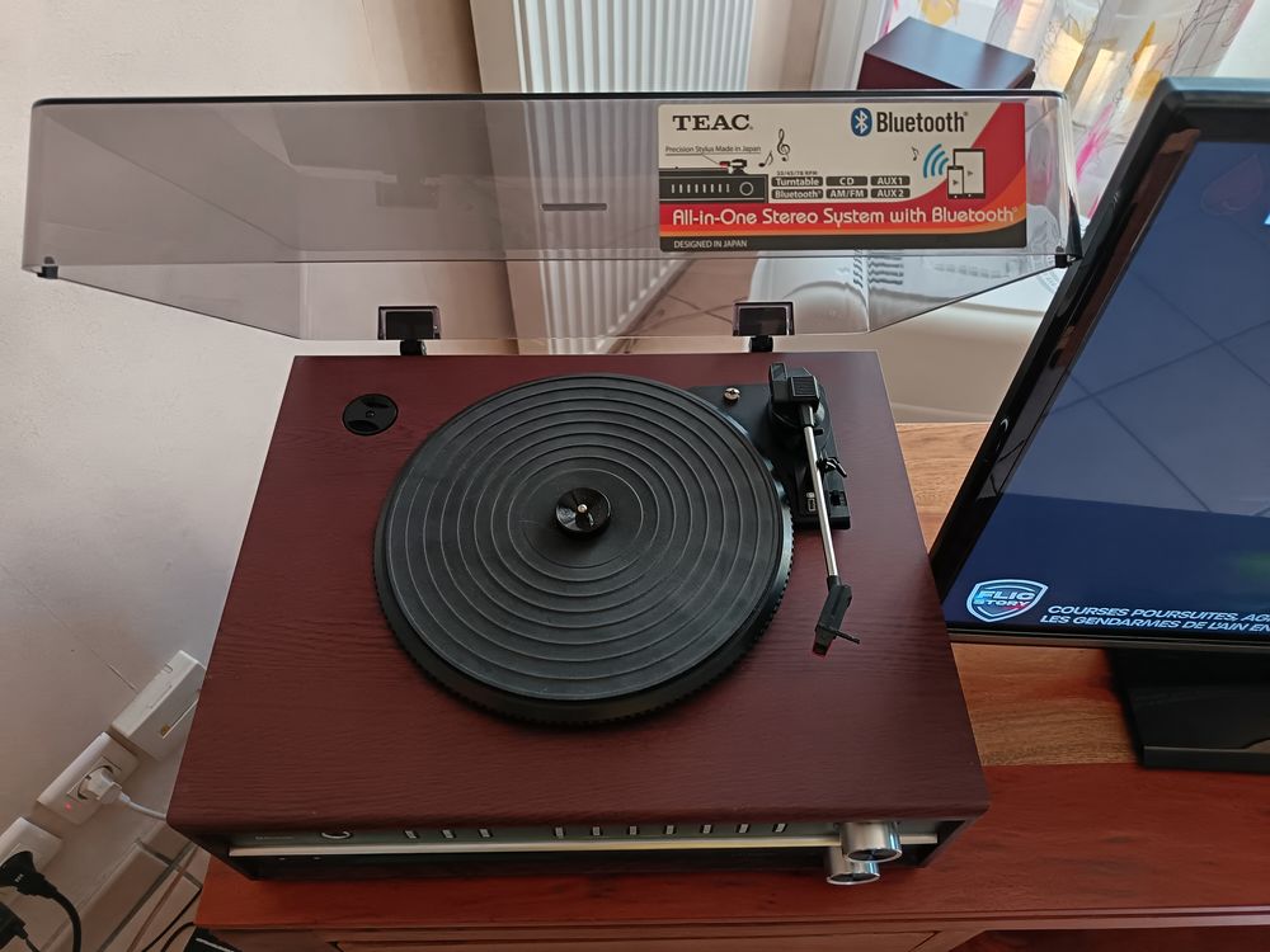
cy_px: 476
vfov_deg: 56.8
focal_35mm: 24
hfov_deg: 71.6
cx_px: 635
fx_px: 881
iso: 2679
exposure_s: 1/50
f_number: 1.75
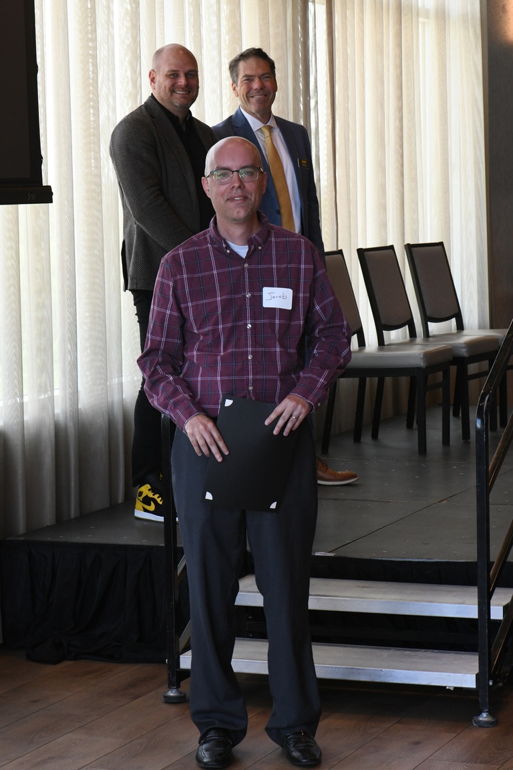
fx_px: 2244
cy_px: 385
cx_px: 256
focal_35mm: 105
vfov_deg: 19.5
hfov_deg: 13.0
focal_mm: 105
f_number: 20
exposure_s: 1/100
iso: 4000
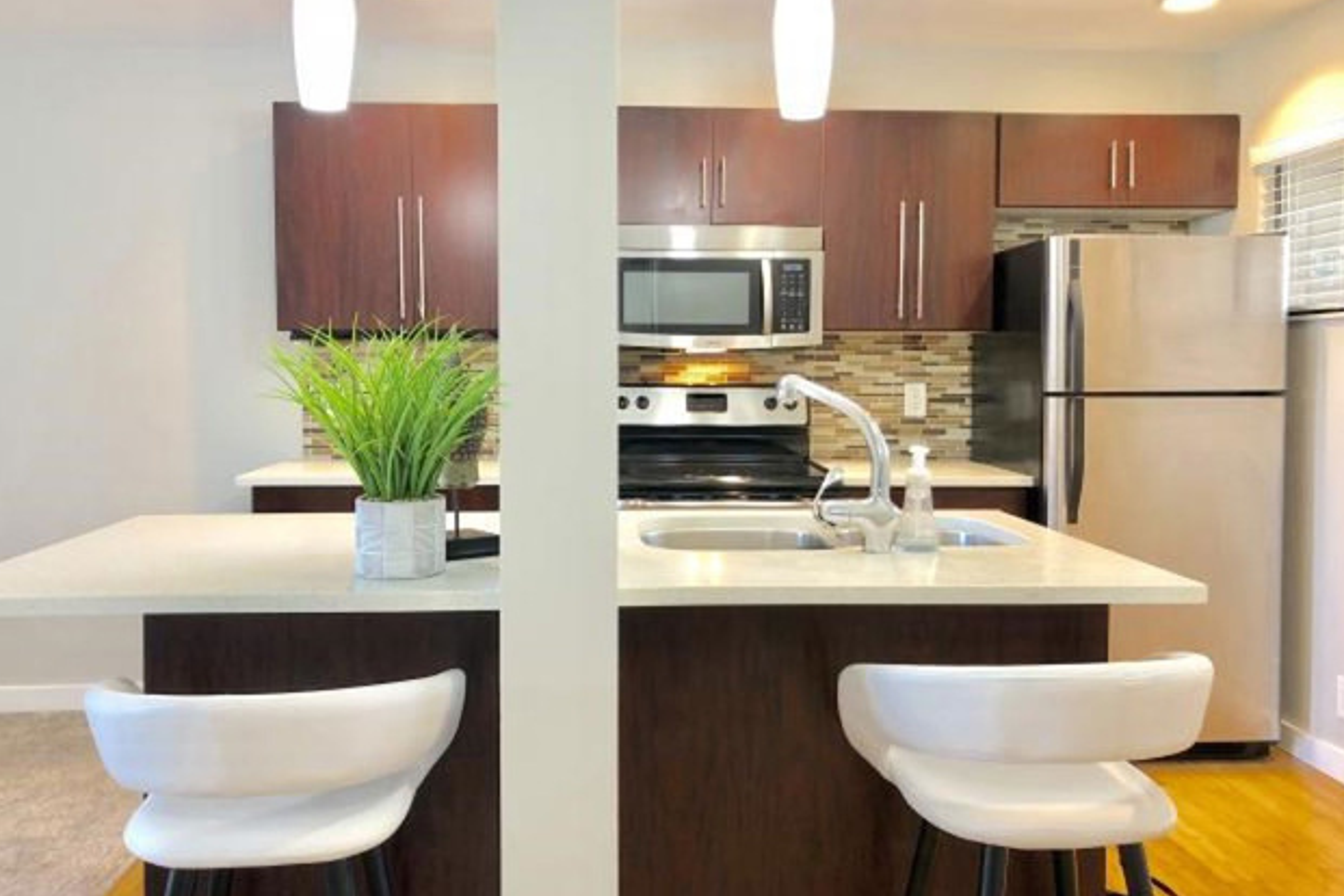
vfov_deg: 43.6
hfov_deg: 61.9
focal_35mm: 30
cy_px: 416
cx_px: 658
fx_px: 1120
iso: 40
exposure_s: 1/15
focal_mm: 4
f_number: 1.8
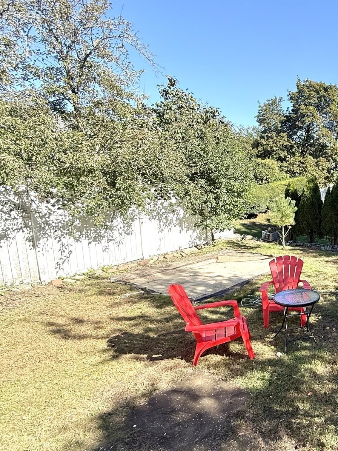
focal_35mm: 24
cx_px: 355
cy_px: 215
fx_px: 313
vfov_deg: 71.6
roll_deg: -0.2
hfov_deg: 45.6
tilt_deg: -9.7
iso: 64
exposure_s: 1/734
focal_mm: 2.22
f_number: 2.2
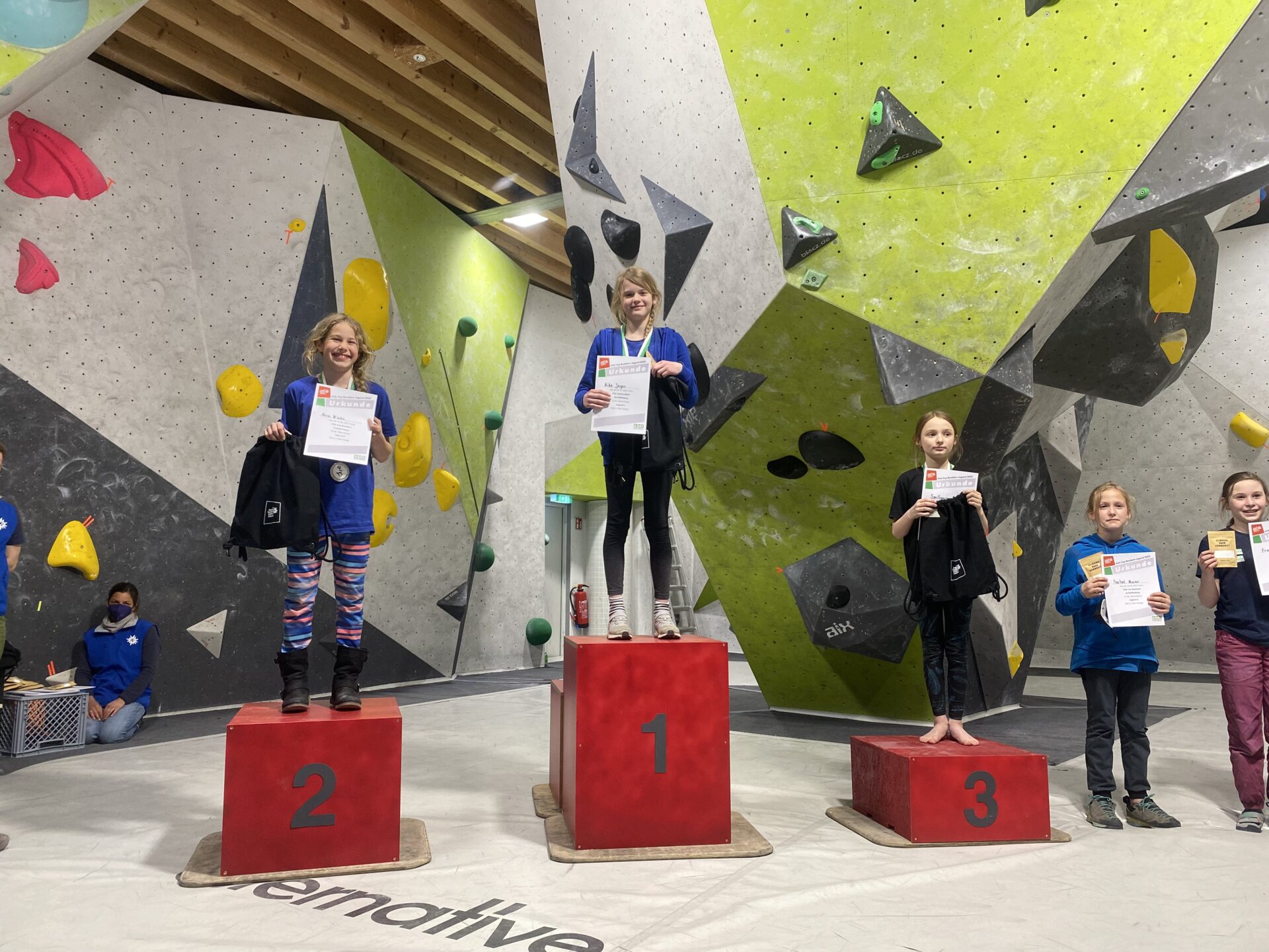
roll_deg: -0.8
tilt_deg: +7.5
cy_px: 476
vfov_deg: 53.1
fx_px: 953
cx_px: 634
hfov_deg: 67.3
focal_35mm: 26
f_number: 1.8
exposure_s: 1/46
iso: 80
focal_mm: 4.25
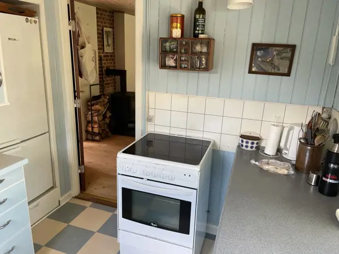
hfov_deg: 67.3
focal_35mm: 26
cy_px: 127
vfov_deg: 53.1
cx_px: 170
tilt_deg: -16.7
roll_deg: -2.1
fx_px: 255
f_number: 1.6
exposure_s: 1/121
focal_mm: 4.2
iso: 100
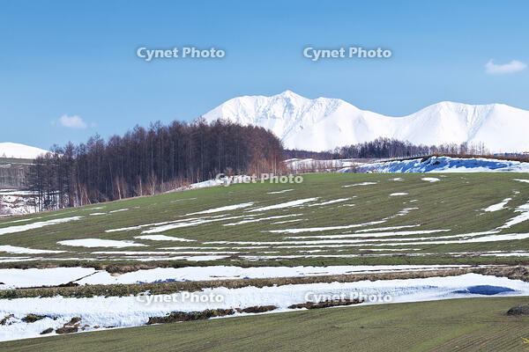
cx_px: 264
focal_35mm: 140
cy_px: 176
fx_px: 2057
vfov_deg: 9.8
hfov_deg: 14.7
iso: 100
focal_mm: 140
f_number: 11
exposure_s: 1/160
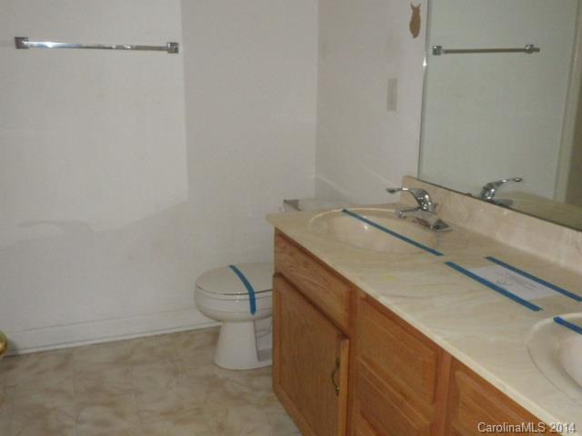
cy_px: 218
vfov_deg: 41.8
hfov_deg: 54.0
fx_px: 572
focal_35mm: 34
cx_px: 291
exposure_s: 1/50
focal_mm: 6.1
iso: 1600
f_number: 3.8
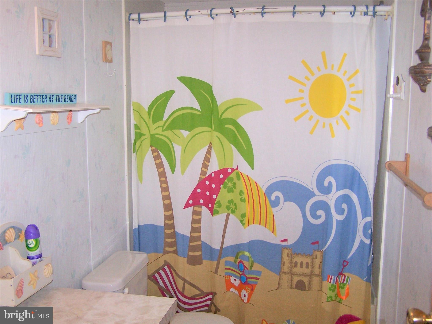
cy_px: 162
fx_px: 474
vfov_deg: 37.7
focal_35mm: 38
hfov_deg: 49.0
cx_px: 216
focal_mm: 6.3
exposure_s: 1/60
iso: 140
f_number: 2.8
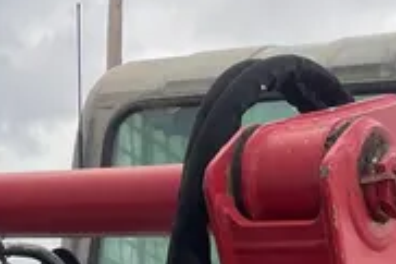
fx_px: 1198
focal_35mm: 109
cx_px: 396
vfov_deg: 10.2
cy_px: 717
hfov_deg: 18.3
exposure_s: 1/280
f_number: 1.6
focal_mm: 4.2
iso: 32
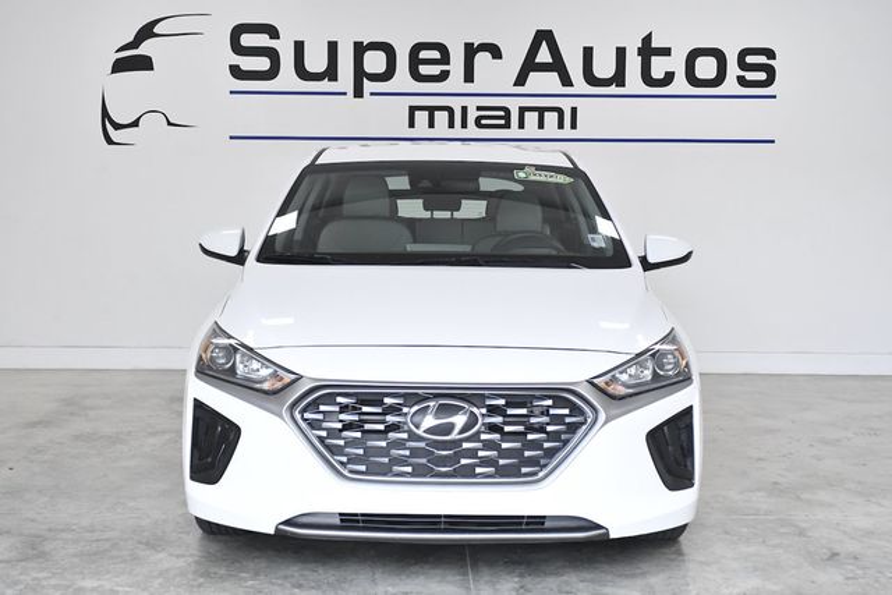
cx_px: 446
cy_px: 298
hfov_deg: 36.9
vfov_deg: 25.1
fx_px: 1338
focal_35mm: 54
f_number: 4.5
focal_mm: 36
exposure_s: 1/1600
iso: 2500
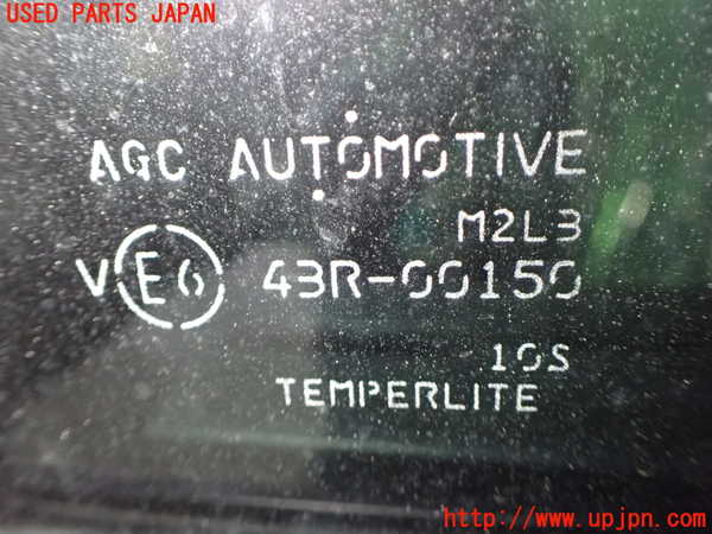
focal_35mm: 30
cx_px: 356
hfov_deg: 60.0
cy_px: 267
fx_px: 617
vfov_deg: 46.8
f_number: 2.3
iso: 1250
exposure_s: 1/30
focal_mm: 5.4
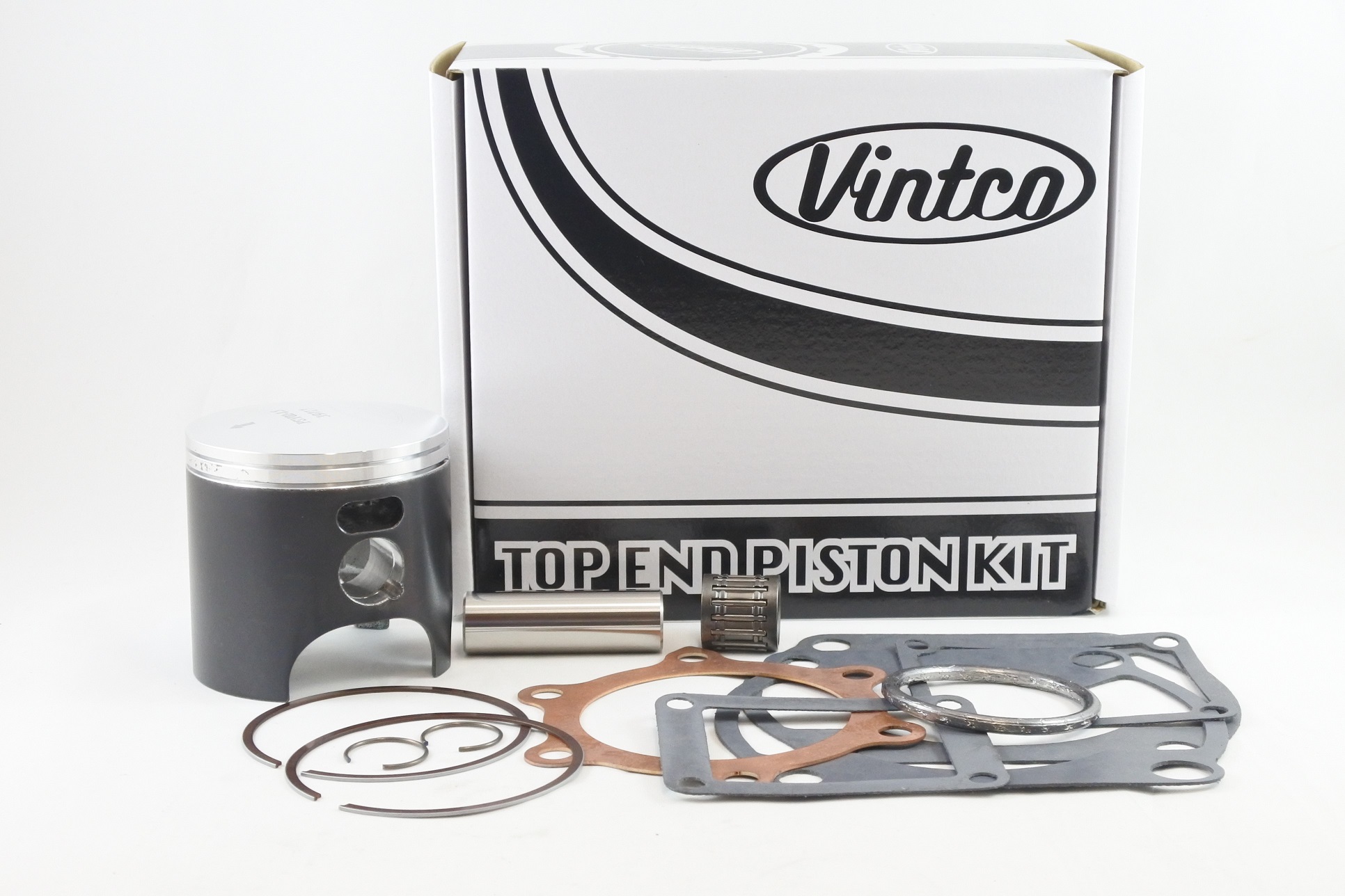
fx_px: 1681
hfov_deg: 43.6
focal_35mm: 45
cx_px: 672
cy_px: 448
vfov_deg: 29.9
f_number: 4.5
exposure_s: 1/125
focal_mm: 16.8
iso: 720
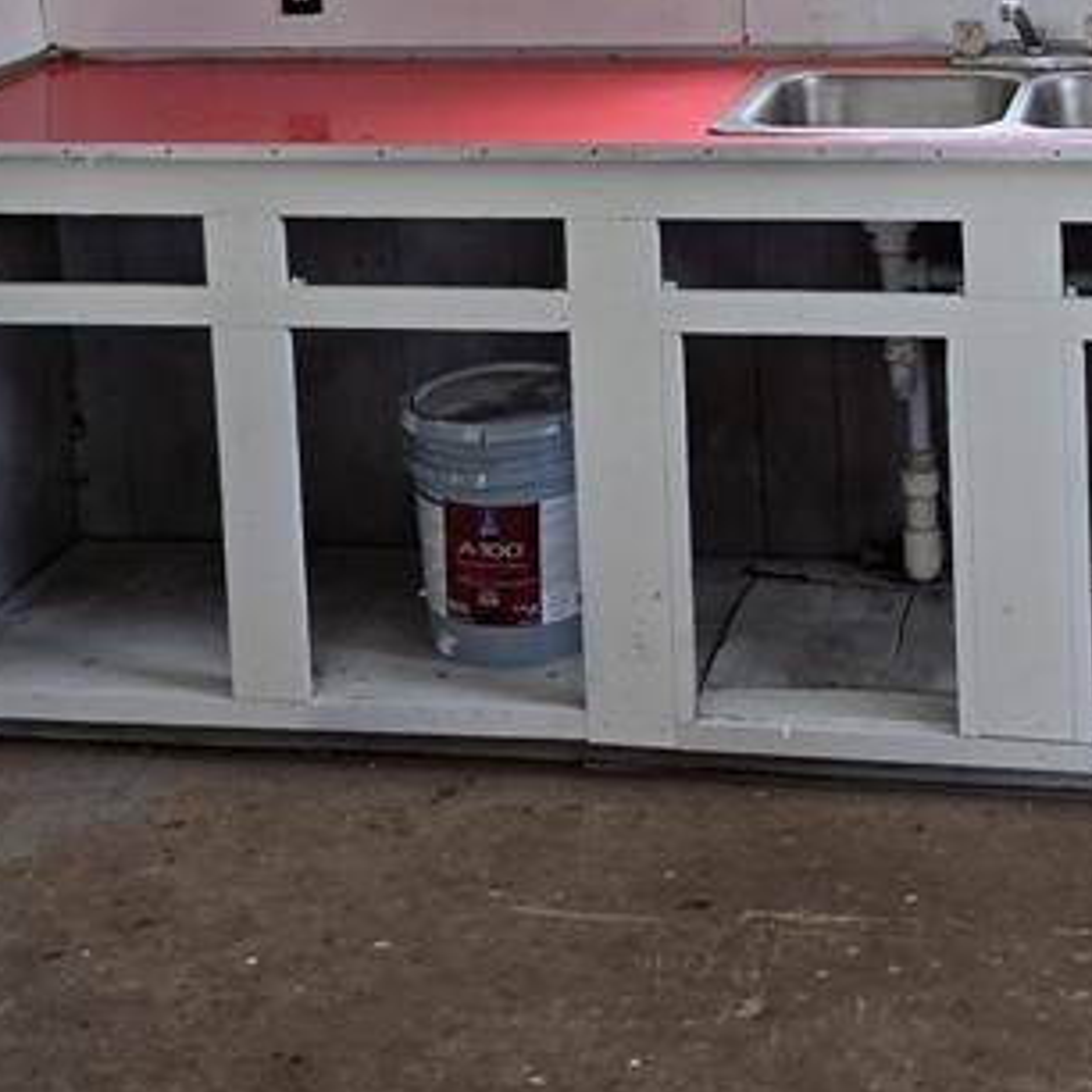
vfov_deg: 23.8
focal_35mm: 68
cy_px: -89
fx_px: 2427
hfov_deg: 25.2
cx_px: 774
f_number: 1.8
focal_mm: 5.4
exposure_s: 1/180
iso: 64
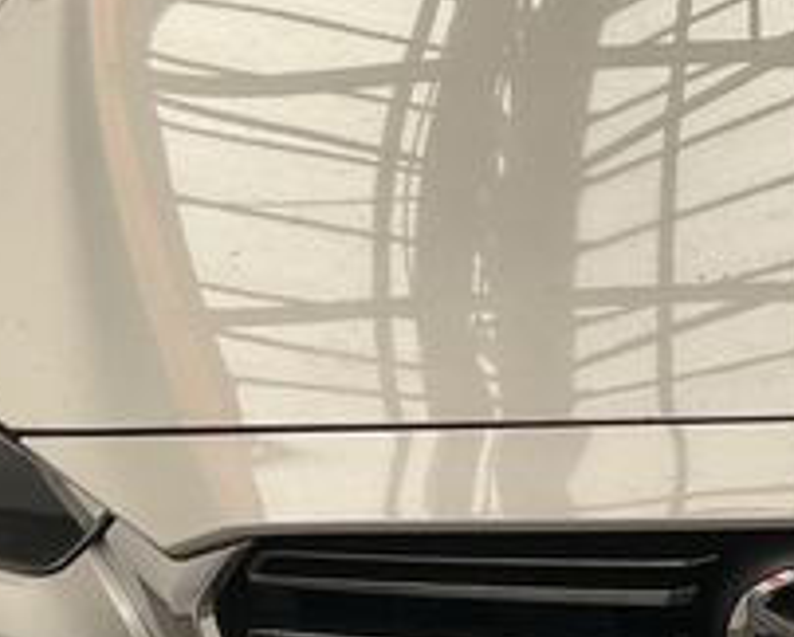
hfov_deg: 16.7
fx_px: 2634
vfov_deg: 13.8
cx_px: 849
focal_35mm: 112
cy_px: 330
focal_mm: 3
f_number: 1.8
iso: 40
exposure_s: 1/122
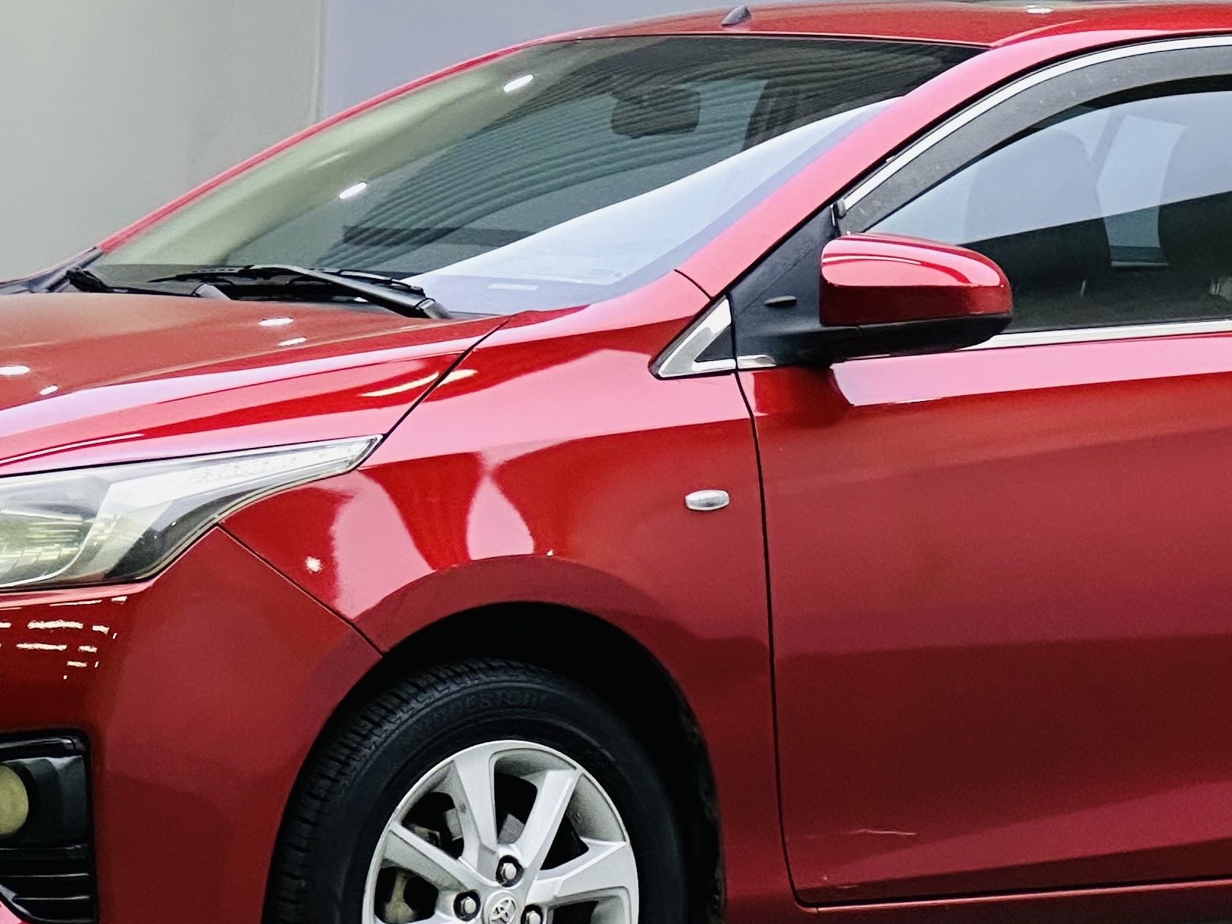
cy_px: 78
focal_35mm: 191
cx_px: 754
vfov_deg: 7.8
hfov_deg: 10.4
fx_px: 6798
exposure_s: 1/99
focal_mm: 9
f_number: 2.8
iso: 200
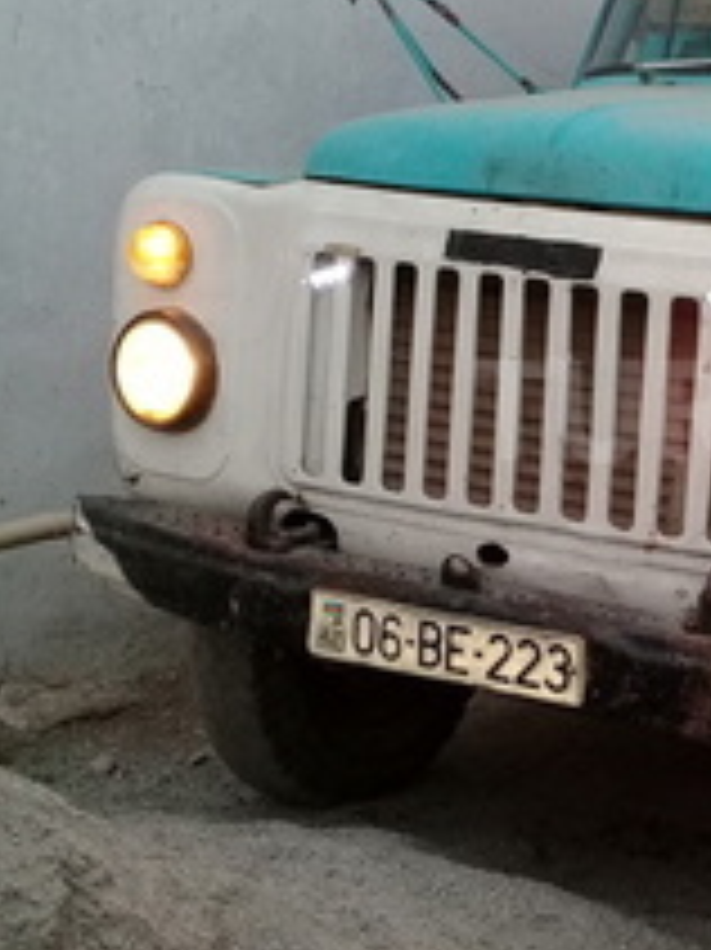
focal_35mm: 73
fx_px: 2001
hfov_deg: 19.2
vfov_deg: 26.7
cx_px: 819
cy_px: 410
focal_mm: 3.3
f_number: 2.2
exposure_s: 1/100
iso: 100
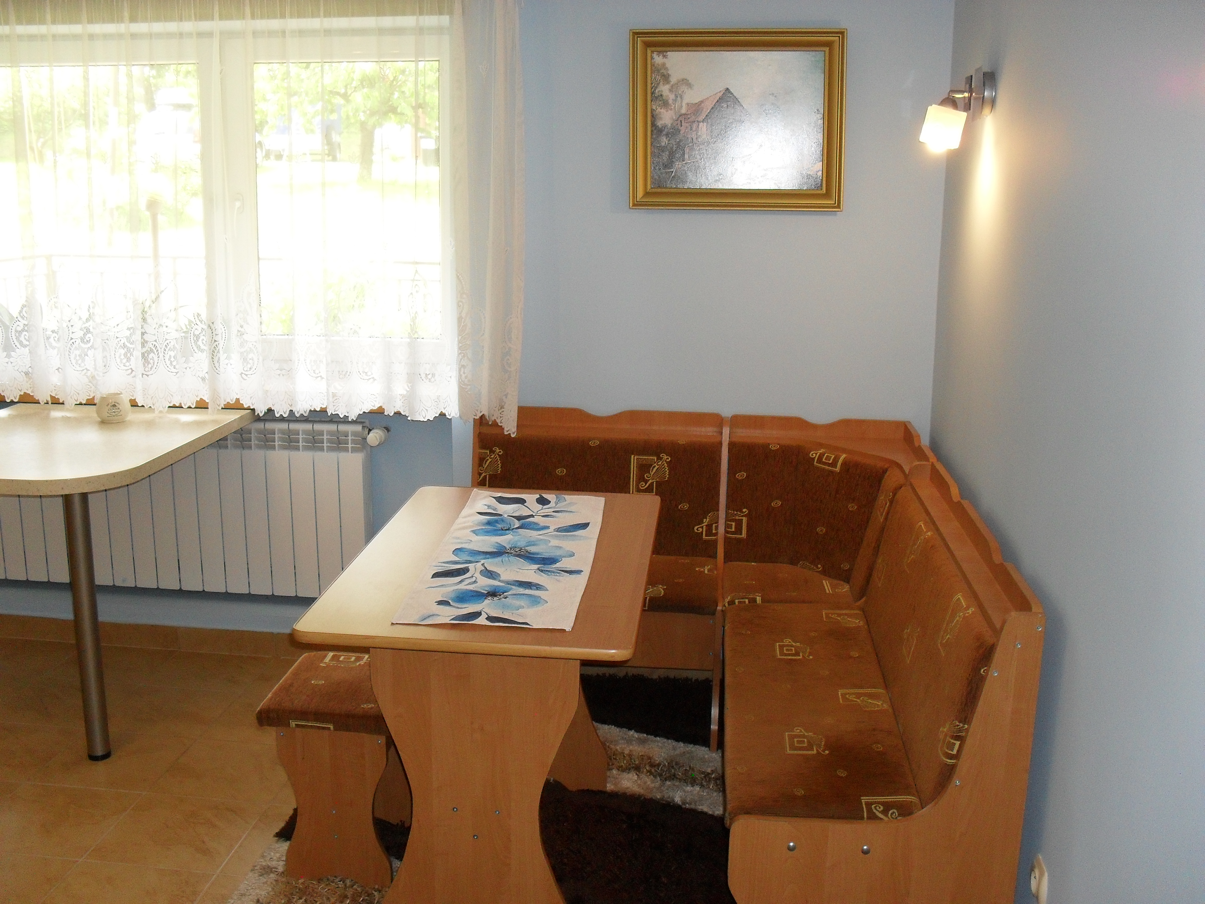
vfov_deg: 40.7
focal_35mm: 35
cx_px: 602
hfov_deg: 52.6
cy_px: 452
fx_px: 1218
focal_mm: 6.3
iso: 200
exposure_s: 1/45
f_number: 3.2
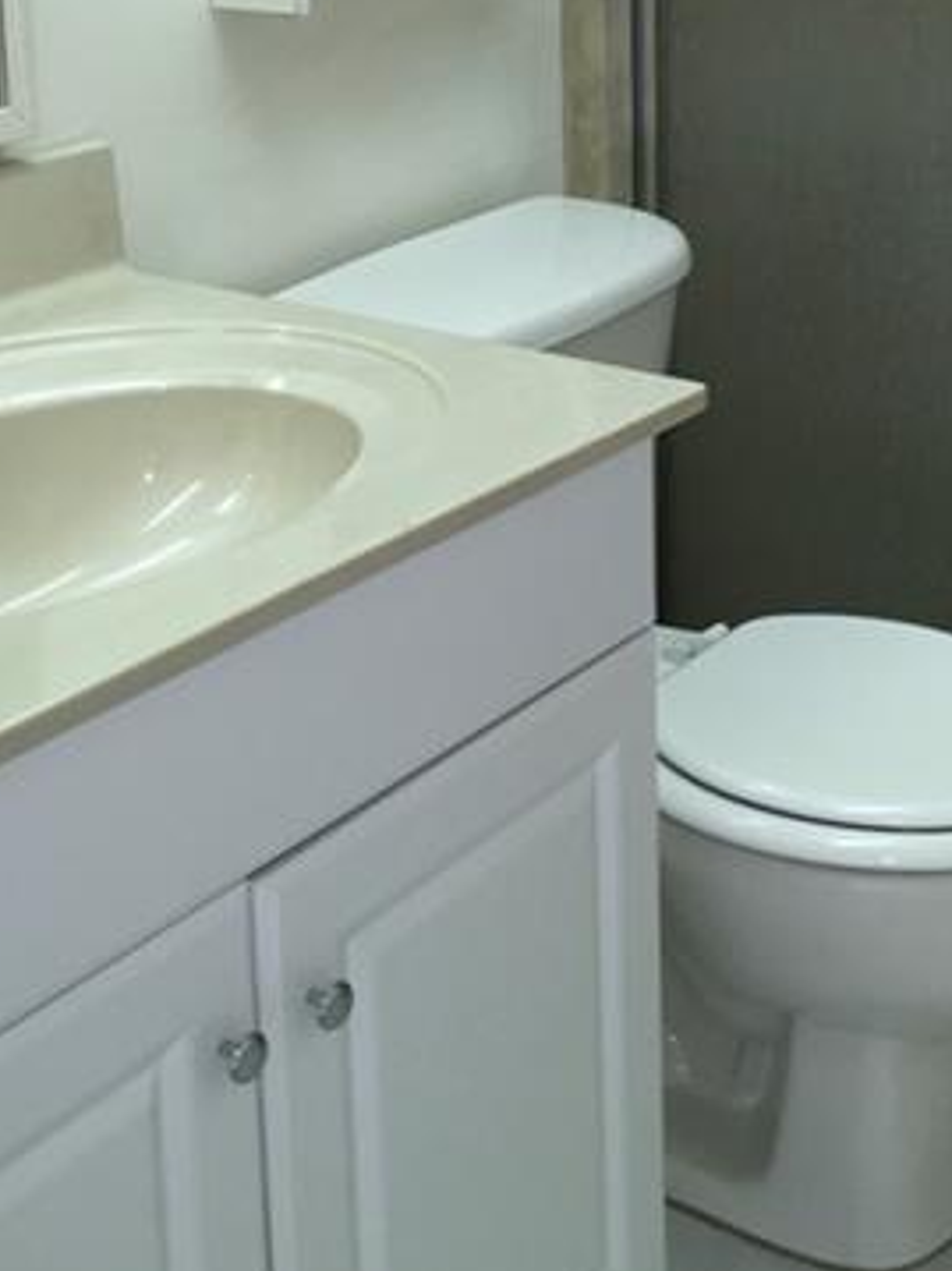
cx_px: 733
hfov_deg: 23.4
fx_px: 2275
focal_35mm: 62
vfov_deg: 29.9
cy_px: 135
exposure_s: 1/30
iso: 32
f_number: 2.2
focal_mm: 4.15
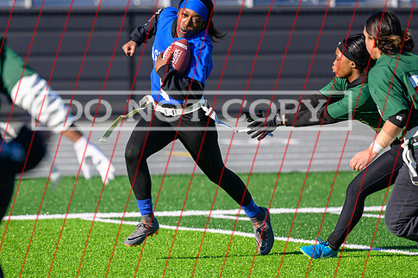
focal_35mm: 370
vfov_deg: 3.7
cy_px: 206
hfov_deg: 5.6
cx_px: 175
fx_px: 4294
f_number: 3.2
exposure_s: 1/1600
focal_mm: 200
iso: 180
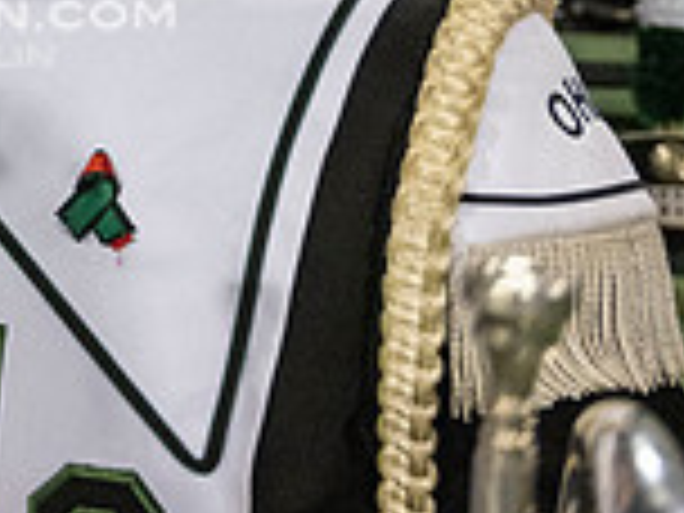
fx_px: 1739
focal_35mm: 88
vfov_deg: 16.0
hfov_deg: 20.8
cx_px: -135
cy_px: -146
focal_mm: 24
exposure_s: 1/500
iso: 3200
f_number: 4
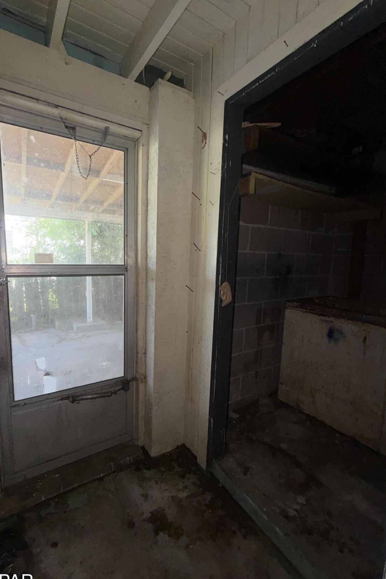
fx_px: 257
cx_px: 165
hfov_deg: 73.3
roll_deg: -1.3
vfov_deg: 96.7
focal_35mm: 16
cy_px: 292
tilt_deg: -7.2
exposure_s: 1/60
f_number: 2.2
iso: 40
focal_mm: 2.22
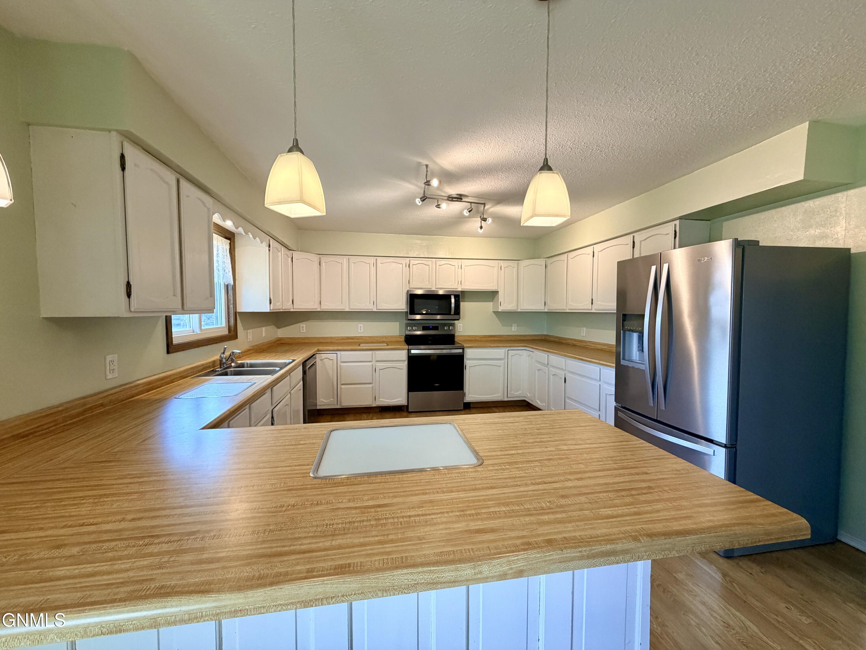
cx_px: 433
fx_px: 350
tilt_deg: -2.4
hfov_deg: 102.1
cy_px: 325
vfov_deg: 85.7
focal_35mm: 14
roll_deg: +0.0
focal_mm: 2.22
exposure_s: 1/120
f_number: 2.2
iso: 250
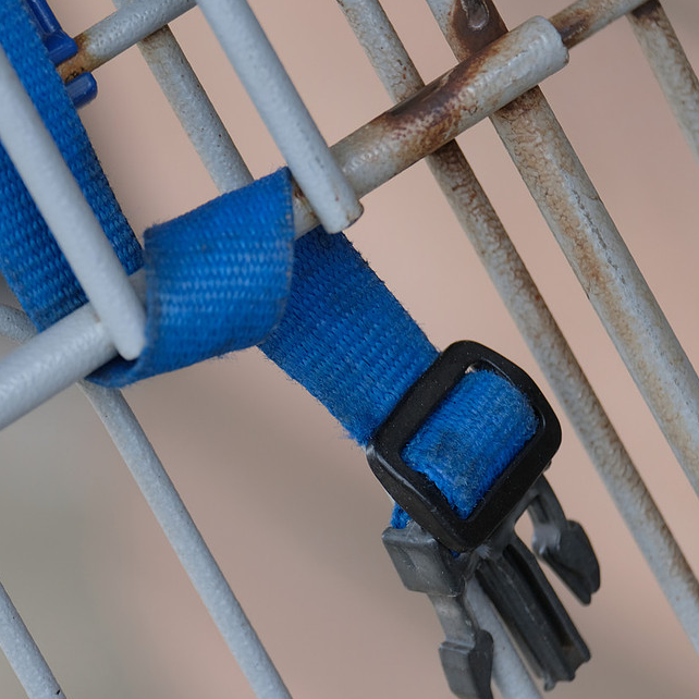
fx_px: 7059
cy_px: 379
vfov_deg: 5.7
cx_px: 247
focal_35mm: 309
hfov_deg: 5.7
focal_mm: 141.3
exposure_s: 1/30
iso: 200
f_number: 4.4
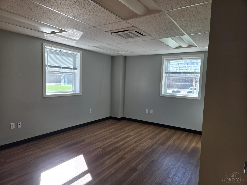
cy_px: 92
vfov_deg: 58.9
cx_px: 124
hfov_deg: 73.9
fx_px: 164
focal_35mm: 23
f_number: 1.8
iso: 40
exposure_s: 1/180
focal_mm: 5.4
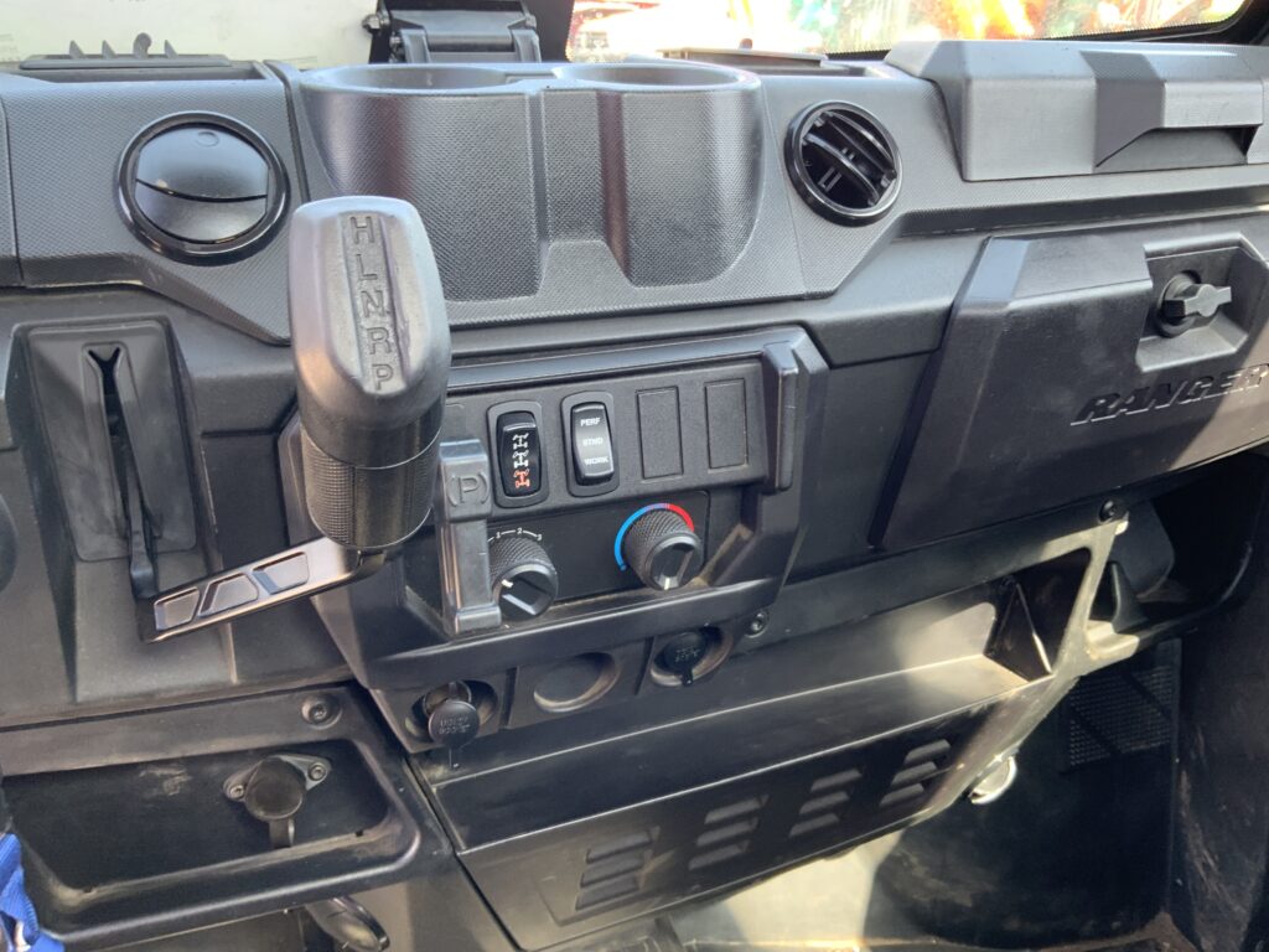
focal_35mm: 29
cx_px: 634
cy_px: 476
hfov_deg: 61.7
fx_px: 1063
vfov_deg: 48.2
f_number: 1.8
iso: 64
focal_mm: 3
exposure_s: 1/69
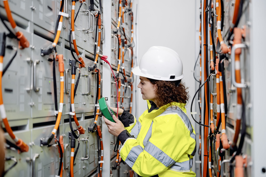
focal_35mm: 51
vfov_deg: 26.5
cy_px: 88
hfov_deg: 38.9
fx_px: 377
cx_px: 133
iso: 800
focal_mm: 51
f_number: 2.8
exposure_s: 1/200
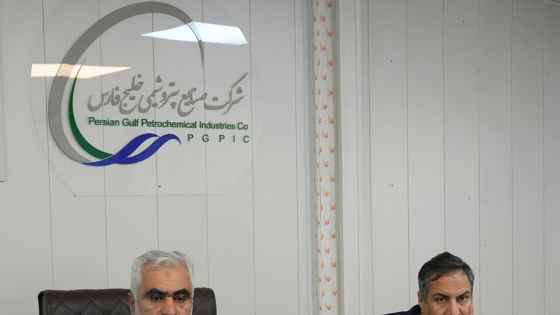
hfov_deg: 28.9
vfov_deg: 16.3
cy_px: 283
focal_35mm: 73
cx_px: 350
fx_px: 1084
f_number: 4
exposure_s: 1/160
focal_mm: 35
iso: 1600
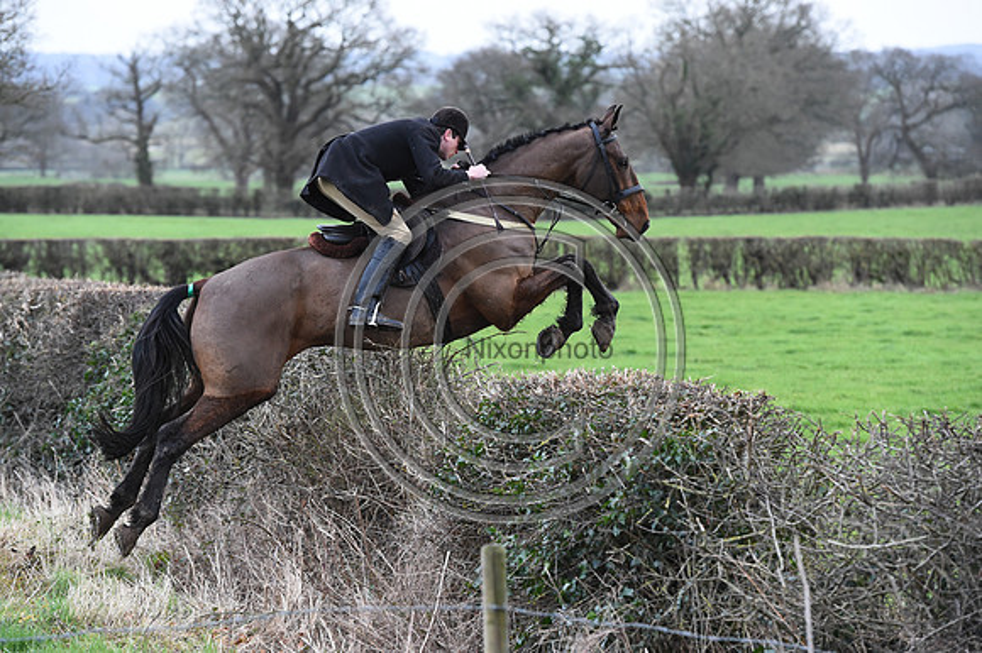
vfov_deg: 8.3
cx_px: 491
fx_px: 4498
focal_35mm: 165
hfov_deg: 12.5
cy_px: 326
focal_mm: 165
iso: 3600
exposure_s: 1/1250
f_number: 5.6
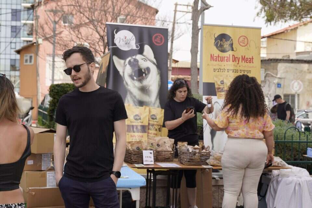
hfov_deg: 30.1
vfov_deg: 20.3
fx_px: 581
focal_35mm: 67
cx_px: 156
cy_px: 104
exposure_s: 1/400
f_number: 4.5
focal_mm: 45
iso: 100
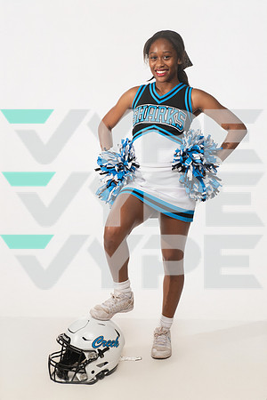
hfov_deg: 28.1
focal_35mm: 48
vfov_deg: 41.1
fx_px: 534
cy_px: 200
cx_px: 134
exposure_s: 1/320
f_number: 7.1
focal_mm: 48
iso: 500
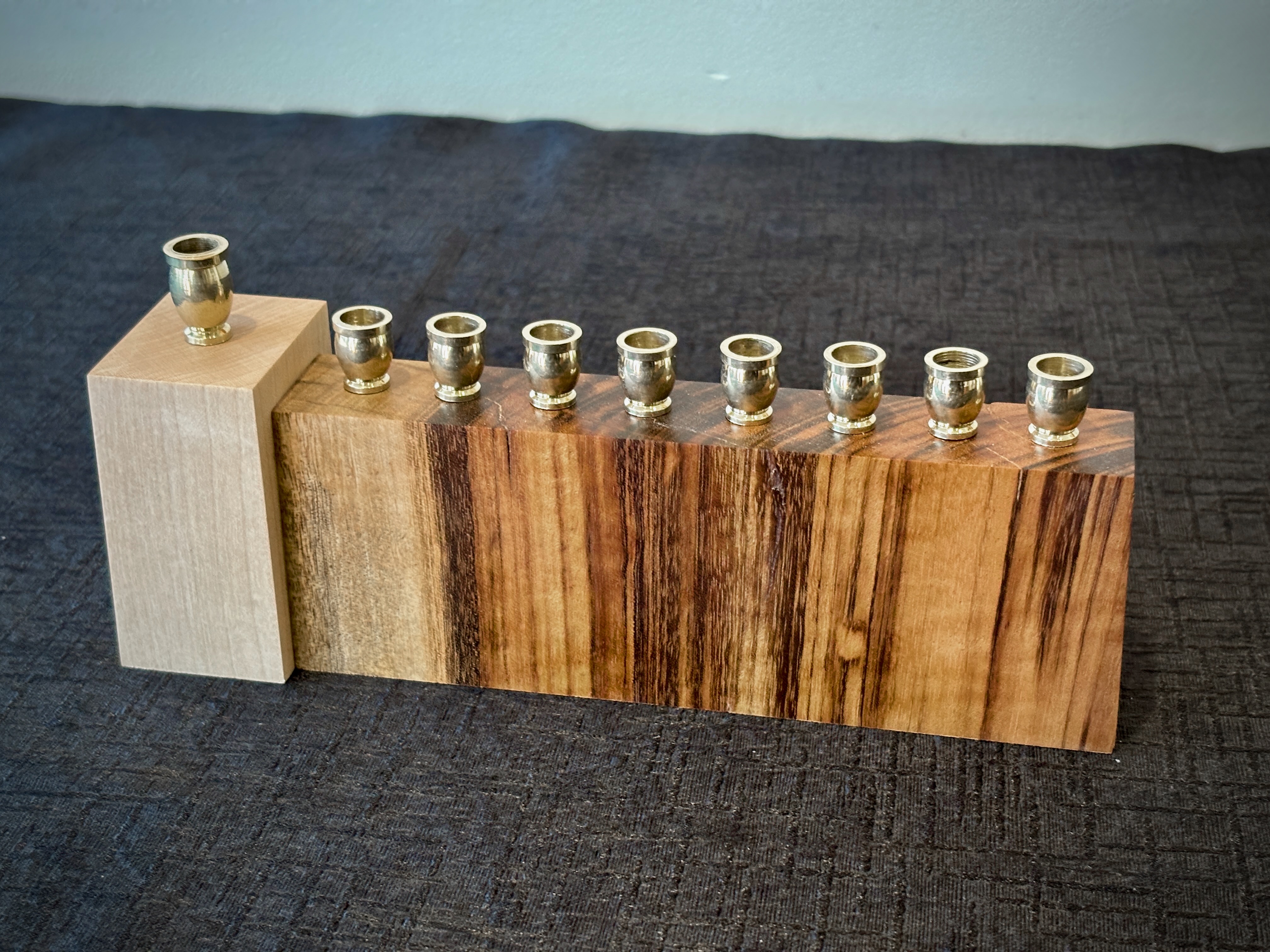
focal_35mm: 52
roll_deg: +0.8
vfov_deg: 28.0
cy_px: 476
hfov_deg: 36.8
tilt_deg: -27.6
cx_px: 635
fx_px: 1908
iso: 250
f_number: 1.6
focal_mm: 5.96
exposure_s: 1/40
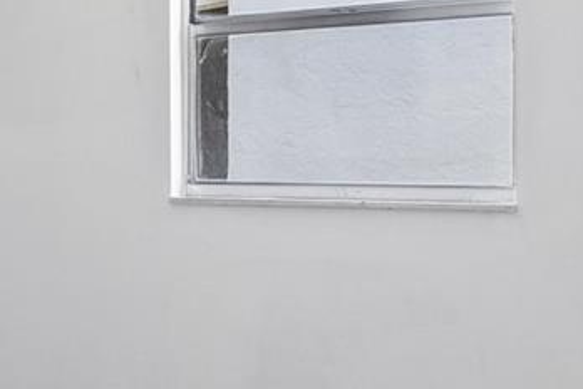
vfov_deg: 19.7
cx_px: -80
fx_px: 1117
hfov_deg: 26.6
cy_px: 156
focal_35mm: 69
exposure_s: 1/5
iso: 100
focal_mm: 10
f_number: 5.6
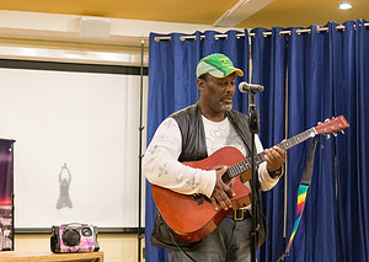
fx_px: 826
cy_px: 220
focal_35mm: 79
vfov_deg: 17.8
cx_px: 214
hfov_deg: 25.1
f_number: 2.2
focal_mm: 35
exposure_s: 1/800
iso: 4000
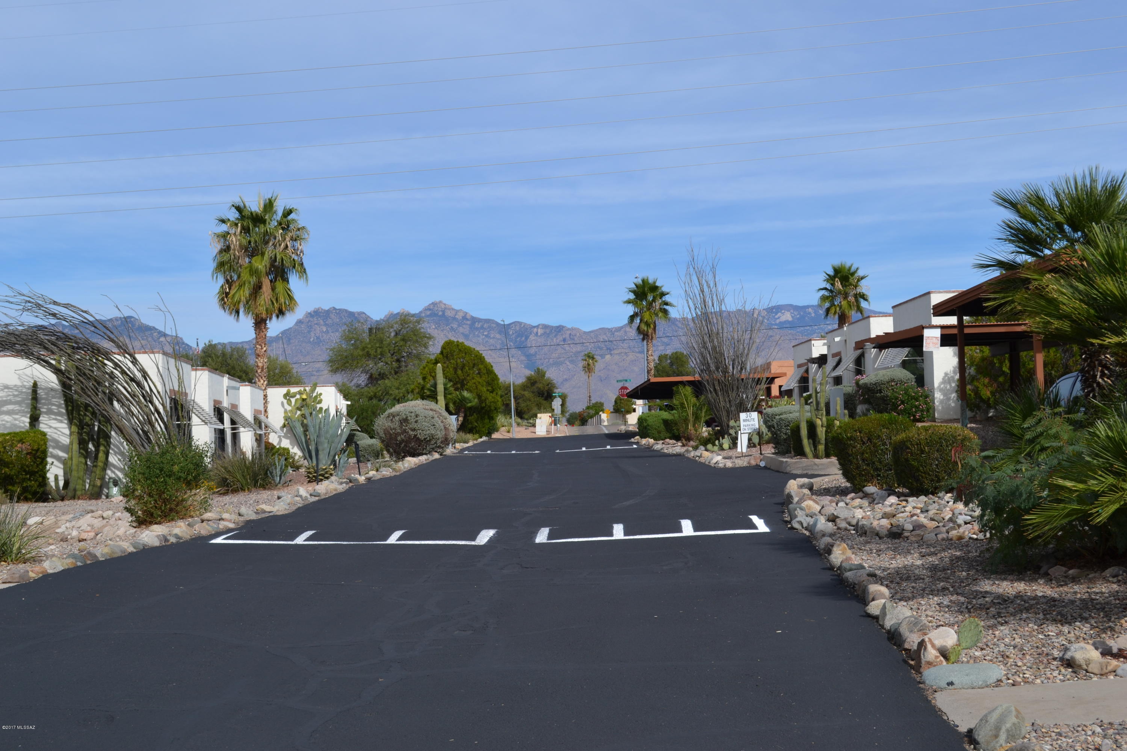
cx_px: 564
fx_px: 1503
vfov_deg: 28.1
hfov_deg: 41.1
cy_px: 376
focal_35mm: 48
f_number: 8
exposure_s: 1/250
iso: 100
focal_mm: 32
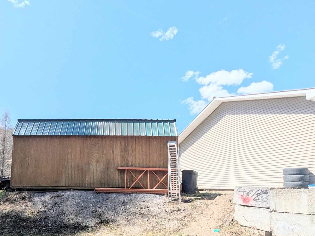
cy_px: 169
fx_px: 200
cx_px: 115
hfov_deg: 74.8
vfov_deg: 58.8
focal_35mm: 22
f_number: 2.2
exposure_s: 1/1208
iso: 43
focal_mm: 1.95
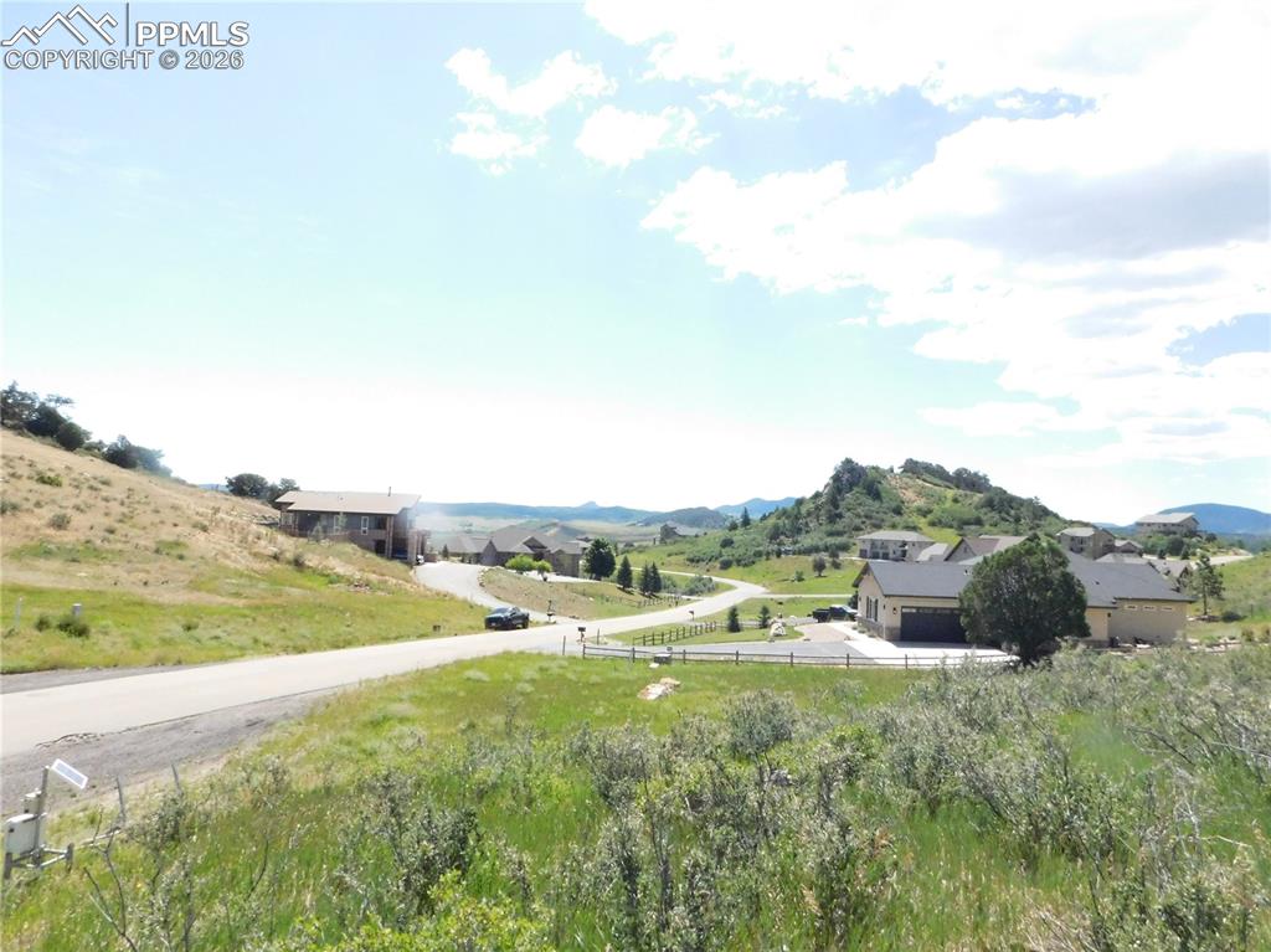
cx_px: 636
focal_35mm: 23
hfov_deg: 74.0
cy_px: 476
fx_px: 844
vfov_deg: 58.8
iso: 800
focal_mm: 4
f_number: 6
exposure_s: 1/1500
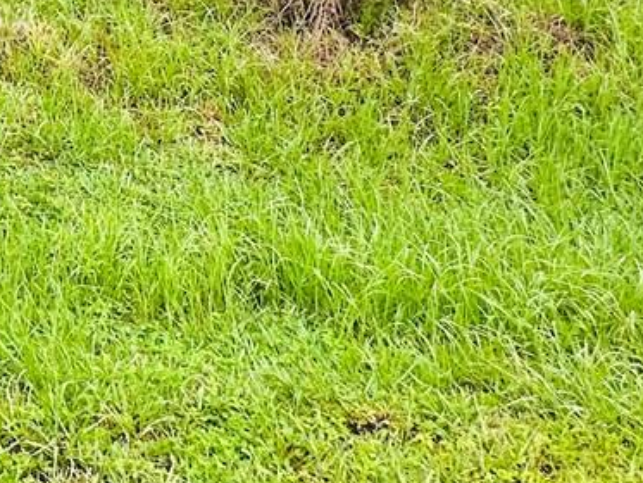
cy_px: -304
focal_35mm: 60
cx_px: -274
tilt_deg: +3.1
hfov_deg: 25.6
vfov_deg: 20.0
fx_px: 1115
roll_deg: -0.5
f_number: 2.2
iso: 40
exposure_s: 1/99
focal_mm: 2.22
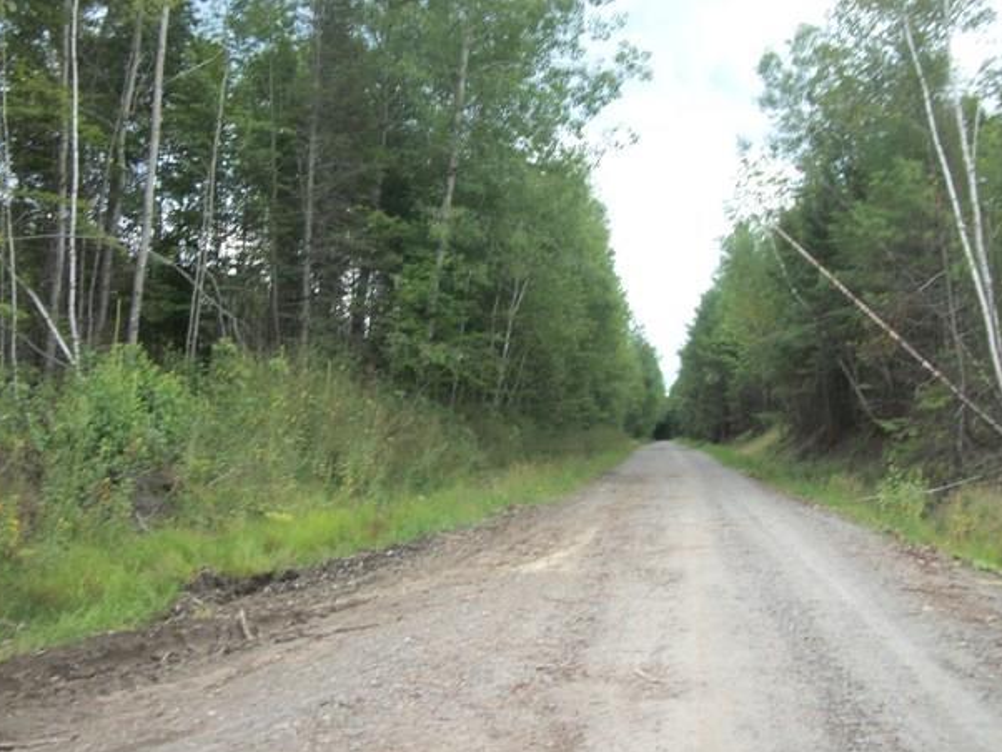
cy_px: 398
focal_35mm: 34
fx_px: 985
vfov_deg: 41.8
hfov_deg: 53.9
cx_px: 509
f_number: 8.8
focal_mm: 5.7
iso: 80
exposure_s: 1/60
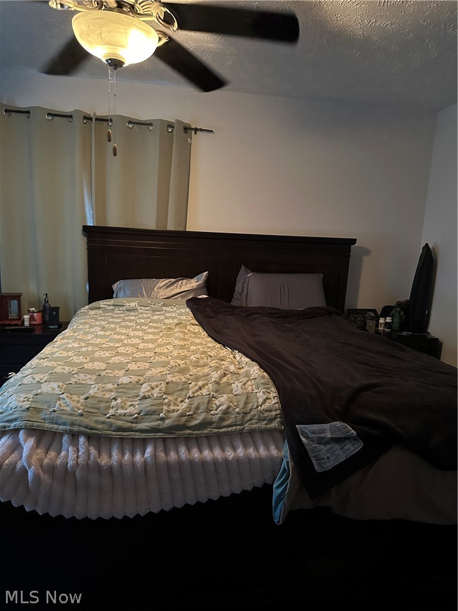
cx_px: 229
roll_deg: -4.6
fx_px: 423
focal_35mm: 24
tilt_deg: -5.6
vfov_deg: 71.6
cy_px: 306
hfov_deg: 56.8
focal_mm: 6.86
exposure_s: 1/30
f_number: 1.78
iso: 1000
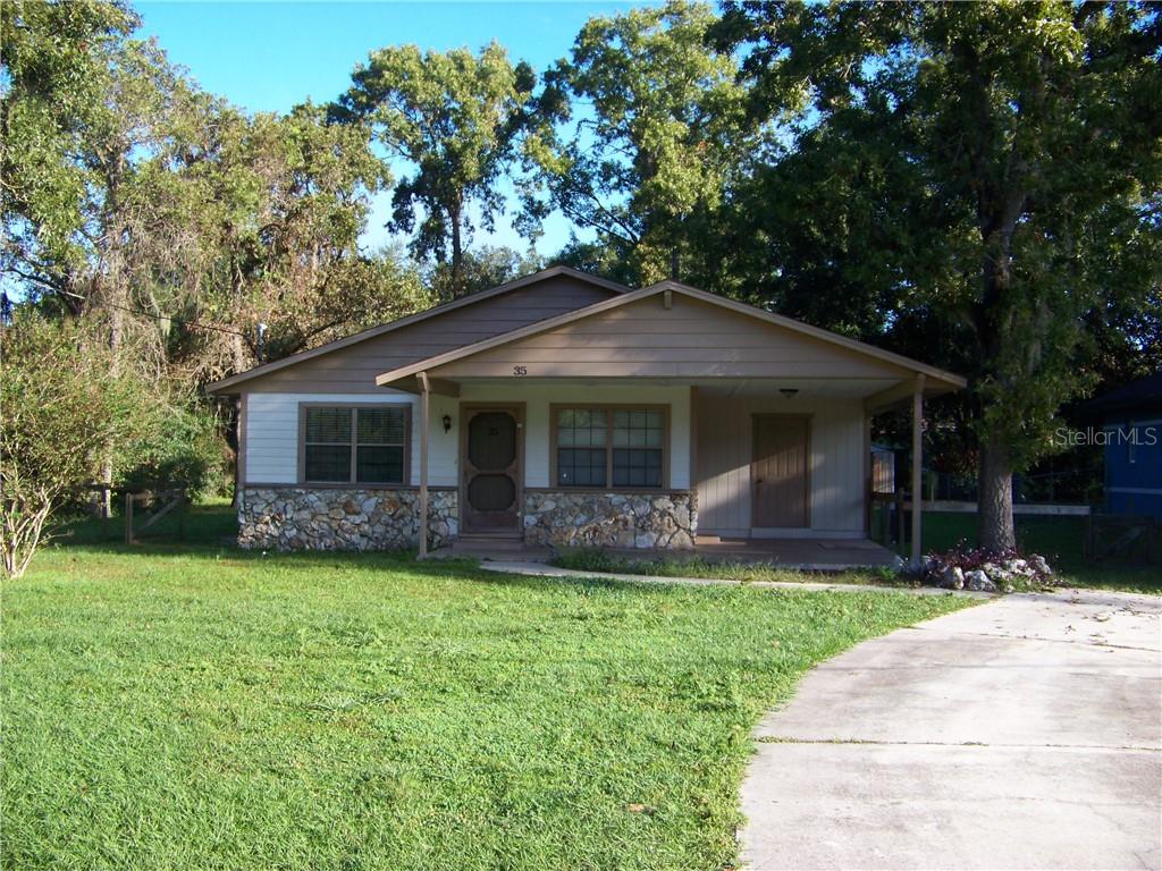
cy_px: 436
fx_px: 1208
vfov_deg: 39.7
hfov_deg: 51.4
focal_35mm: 36
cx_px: 581
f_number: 2.8
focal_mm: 5.85
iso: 64
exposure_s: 1/320
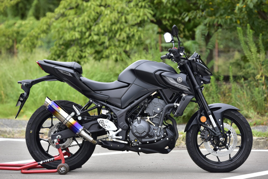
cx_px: 134
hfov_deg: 15.8
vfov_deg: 10.6
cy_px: 90
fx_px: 968
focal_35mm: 130
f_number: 4
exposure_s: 1/1000
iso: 250
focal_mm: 130
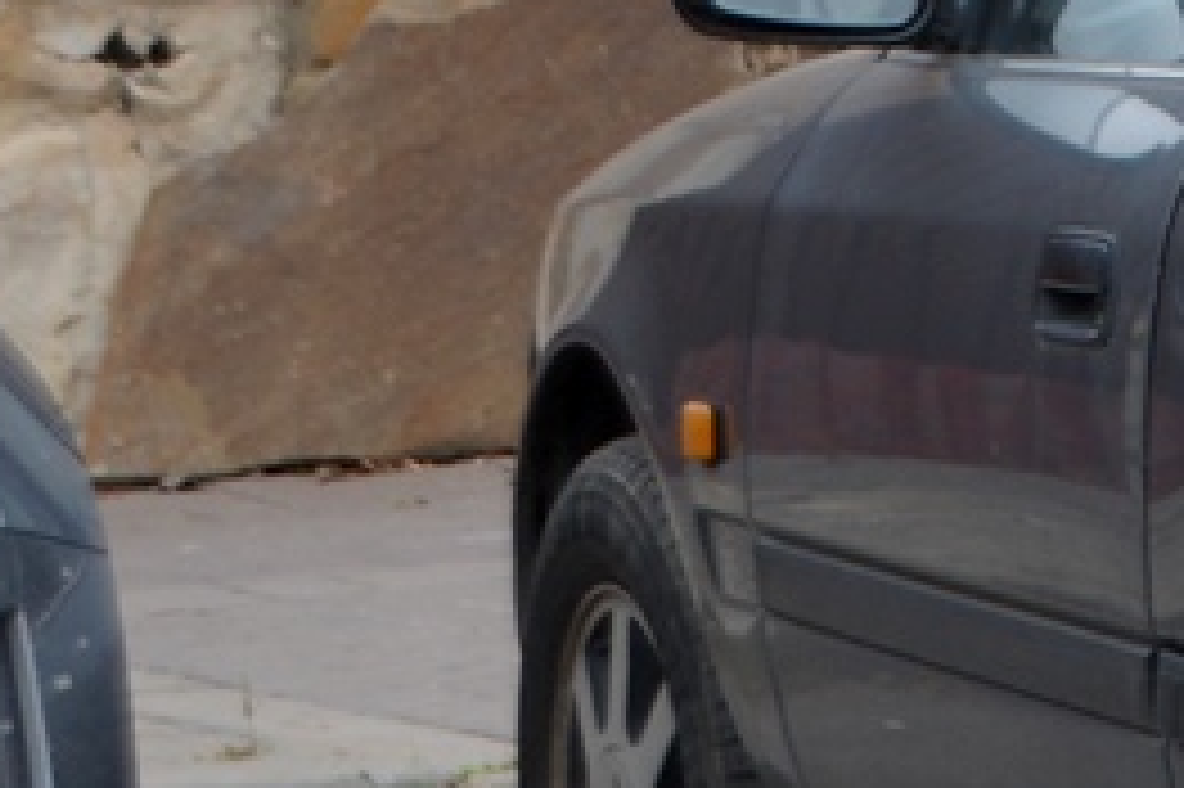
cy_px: -45
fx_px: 10682
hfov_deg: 6.0
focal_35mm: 325
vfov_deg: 4.2
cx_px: 3160
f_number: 5.6
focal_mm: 38
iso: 200
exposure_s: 1/125
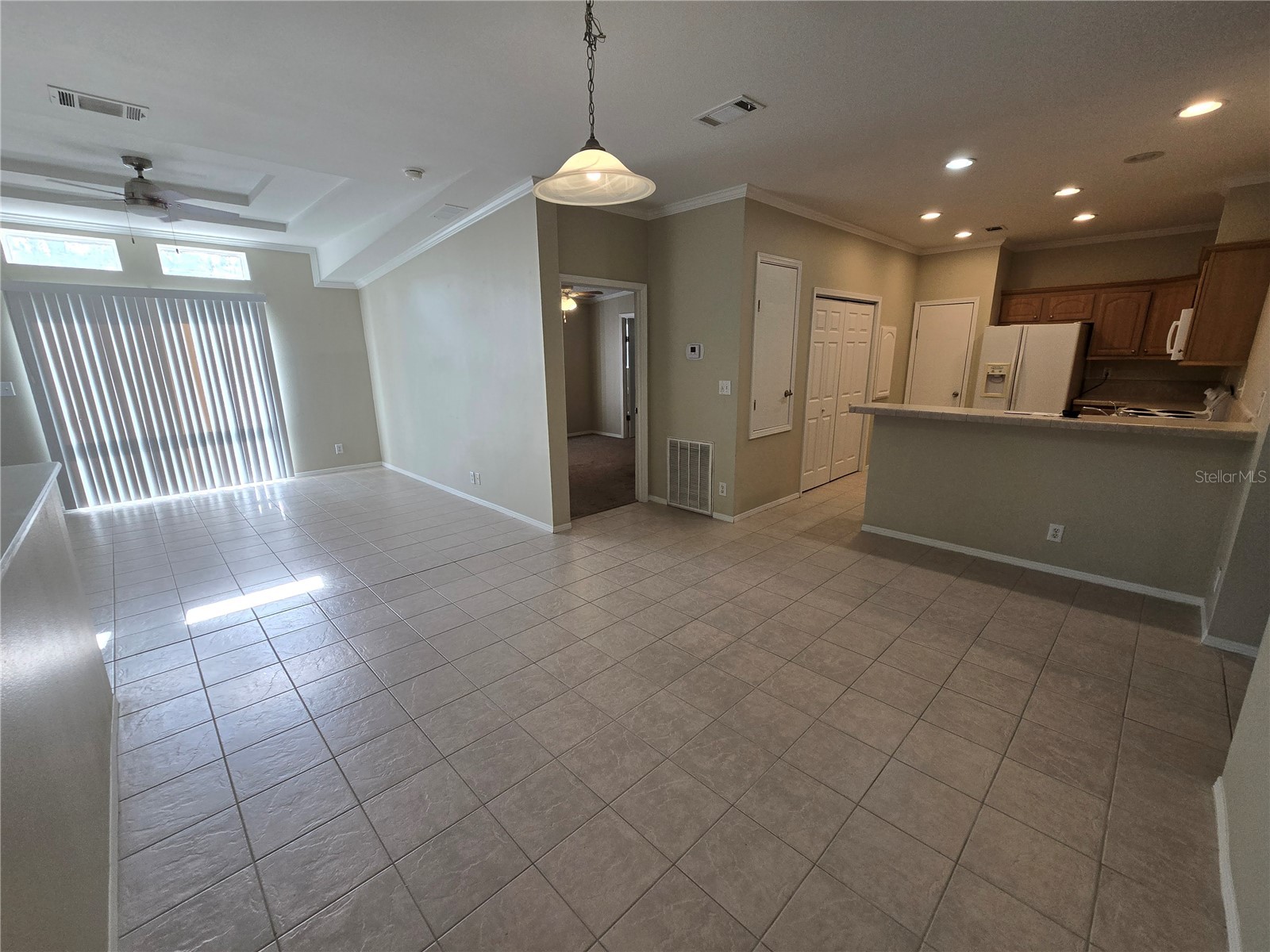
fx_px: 477
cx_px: 635
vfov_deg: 89.9
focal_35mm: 13
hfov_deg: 106.2
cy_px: 476
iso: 100
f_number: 2.2
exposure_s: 1/120
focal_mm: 2.2
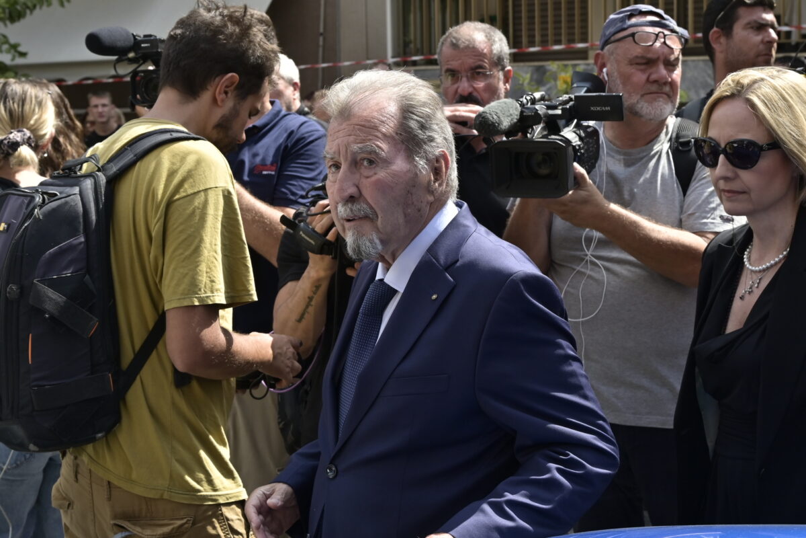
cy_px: 269
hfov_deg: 31.4
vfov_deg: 21.2
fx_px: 1433
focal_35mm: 64
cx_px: 403
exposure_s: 1/640
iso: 320
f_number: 8
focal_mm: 43
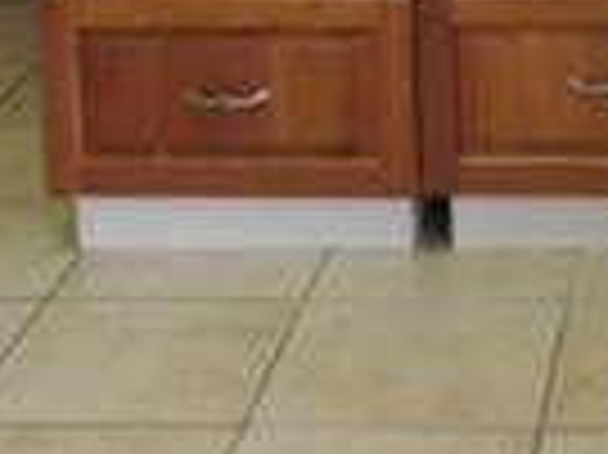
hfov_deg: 14.6
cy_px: -423
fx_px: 2334
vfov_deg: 10.3
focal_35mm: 133
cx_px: 603
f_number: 3.1
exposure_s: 1/30
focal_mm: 4.9
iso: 160
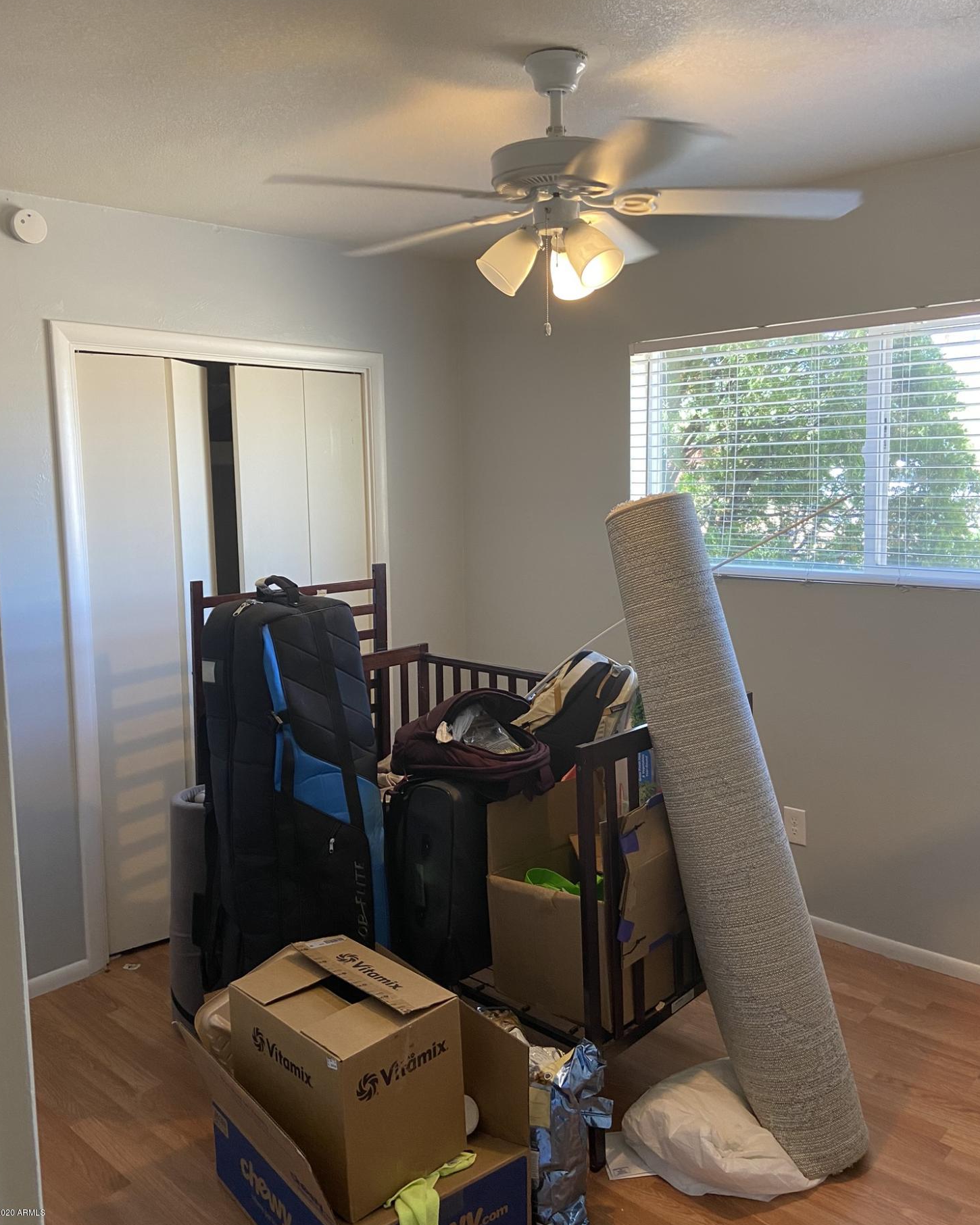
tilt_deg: -5.7
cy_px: 580
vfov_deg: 62.2
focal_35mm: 28
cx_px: 499
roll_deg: +1.6
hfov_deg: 51.5
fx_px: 1015
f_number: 1.8
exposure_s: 1/60
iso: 100
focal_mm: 4.25
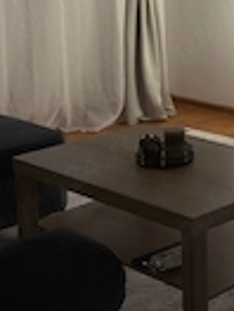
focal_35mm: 94
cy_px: 31
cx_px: 295
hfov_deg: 15.1
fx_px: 847
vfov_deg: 20.4
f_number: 1.78
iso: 80
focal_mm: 6.76
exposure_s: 1/50
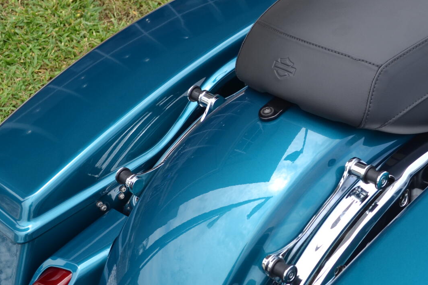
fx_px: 808
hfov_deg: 29.3
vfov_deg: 19.9
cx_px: 312
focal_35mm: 68
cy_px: 191
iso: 100
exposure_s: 1/160
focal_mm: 24
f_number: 6.3
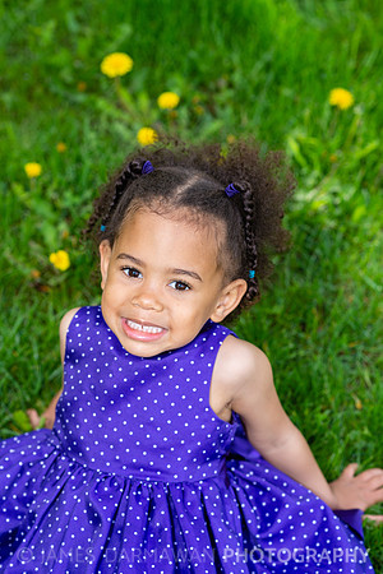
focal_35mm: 85
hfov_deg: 16.1
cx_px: 192
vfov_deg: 23.9
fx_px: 1356
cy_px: 287
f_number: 5
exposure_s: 1/160
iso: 100
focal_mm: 85
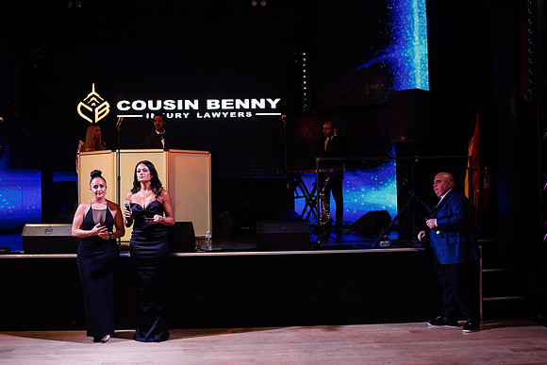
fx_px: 544
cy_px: 182
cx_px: 274
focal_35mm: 36
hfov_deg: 53.4
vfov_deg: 37.1
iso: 2000
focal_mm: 35
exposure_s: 1/200
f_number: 4.5
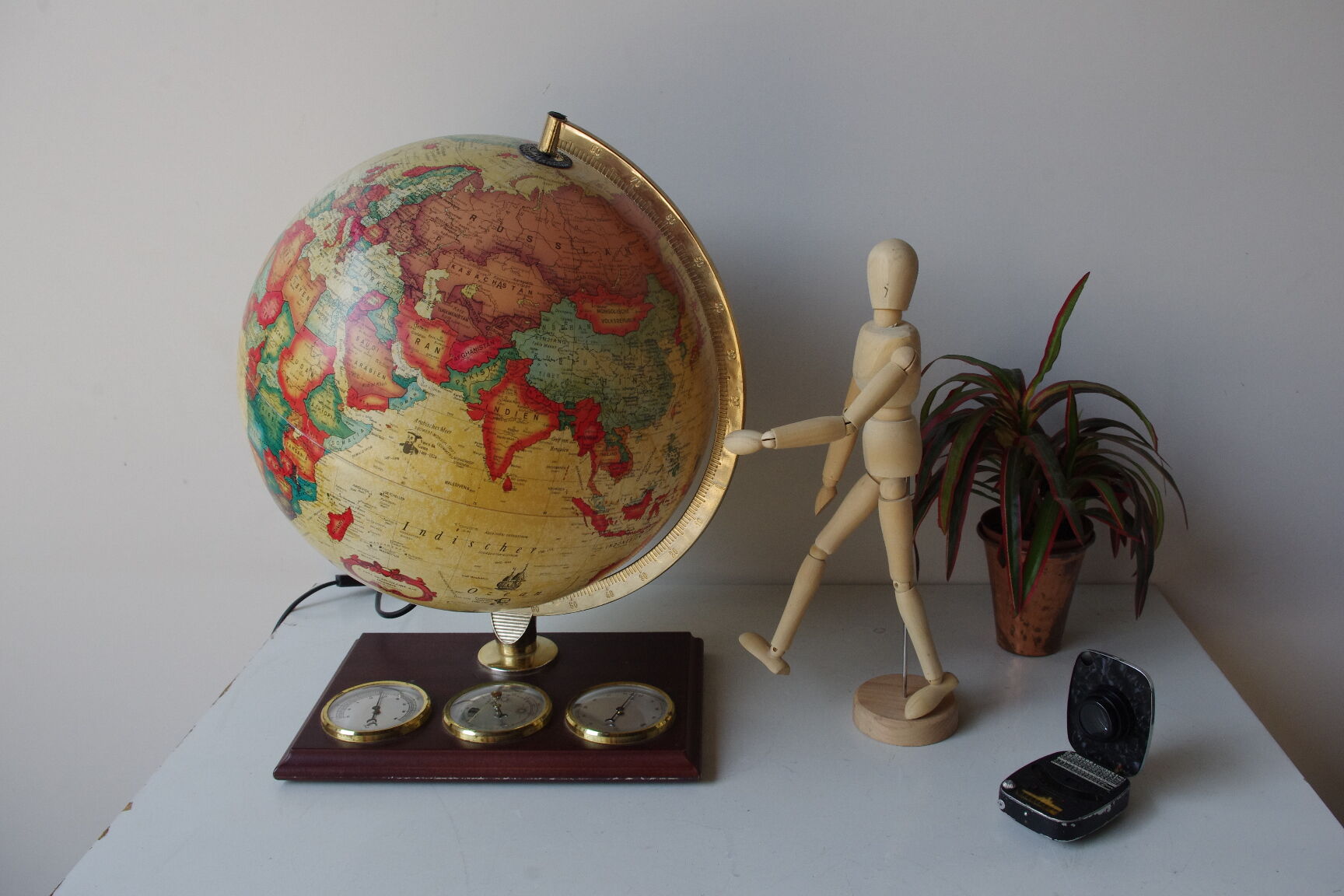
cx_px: 672
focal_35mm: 31
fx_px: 1157
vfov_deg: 42.3
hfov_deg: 60.3
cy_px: 448
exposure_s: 1/250
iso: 800
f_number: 8
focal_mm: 21.25
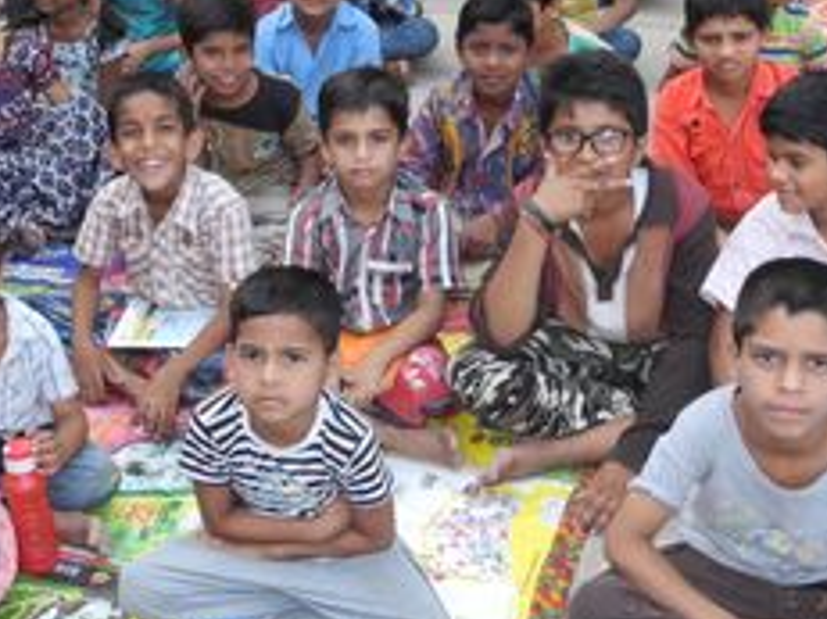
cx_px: 340
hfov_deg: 31.1
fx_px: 1480
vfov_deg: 23.5
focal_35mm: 62
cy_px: 186
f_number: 2.8
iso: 100
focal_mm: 6
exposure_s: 1/98.6
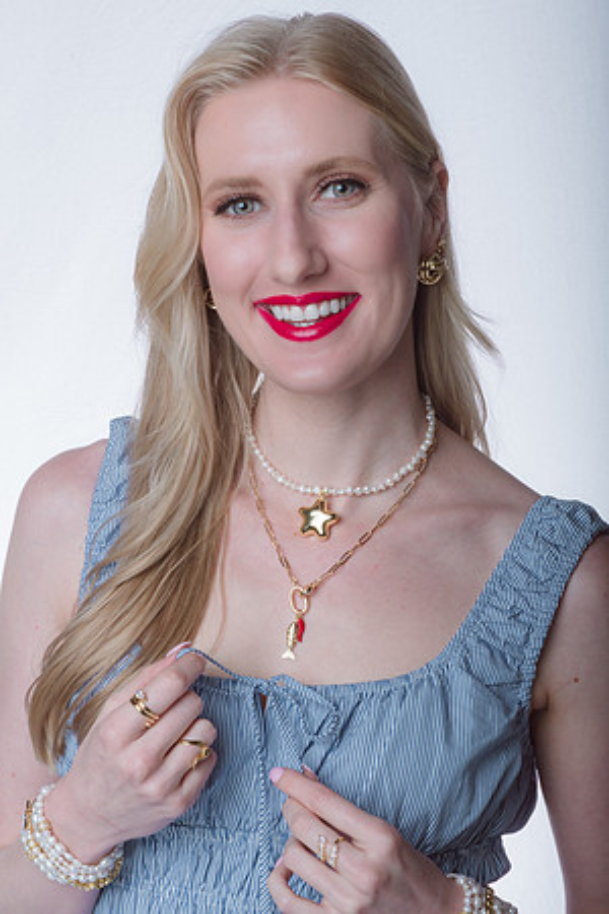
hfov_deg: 13.0
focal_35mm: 105
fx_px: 2664
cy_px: 457
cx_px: 304
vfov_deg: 19.5
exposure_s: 1/250
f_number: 36
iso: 400
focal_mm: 105
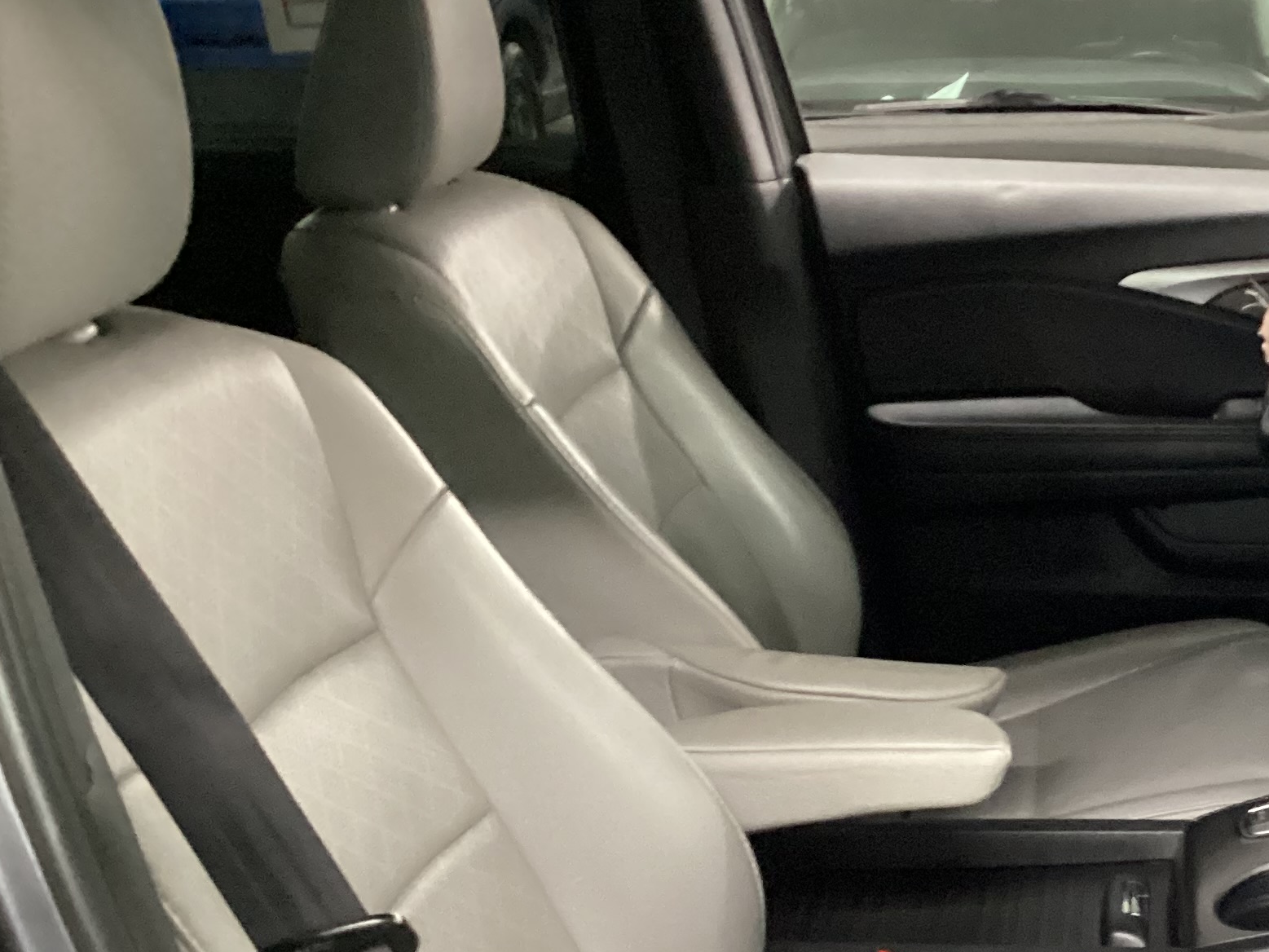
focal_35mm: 65
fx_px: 2383
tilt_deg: -19.8
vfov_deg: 22.4
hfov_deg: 28.0
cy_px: 680
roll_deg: +1.3
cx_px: 1271
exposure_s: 1/25
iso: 640
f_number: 2.4
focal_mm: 3.3
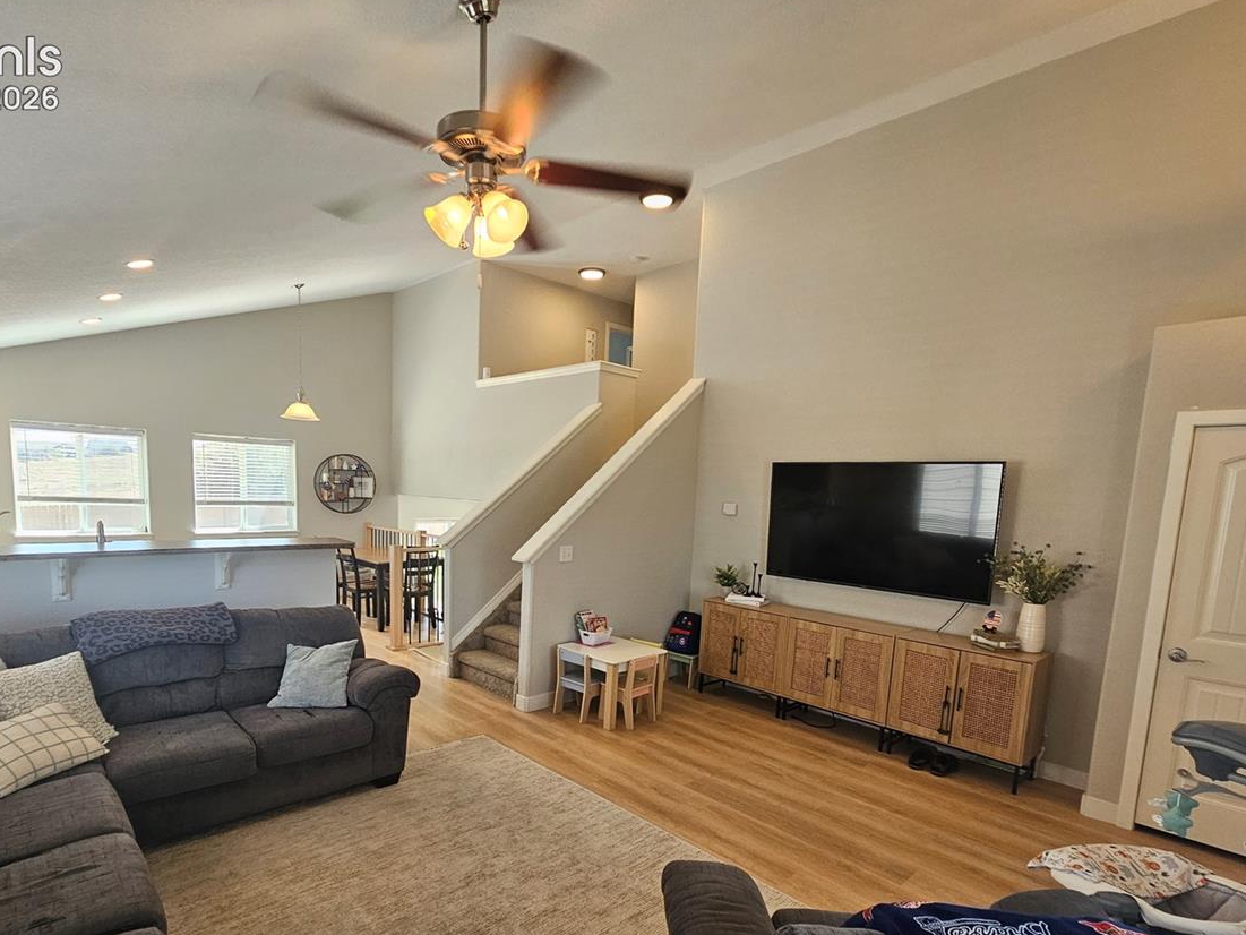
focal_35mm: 17
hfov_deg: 90.8
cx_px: 566
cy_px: 581
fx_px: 612
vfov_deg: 73.6
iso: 100
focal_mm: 2.2
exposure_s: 1/60
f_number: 2.2
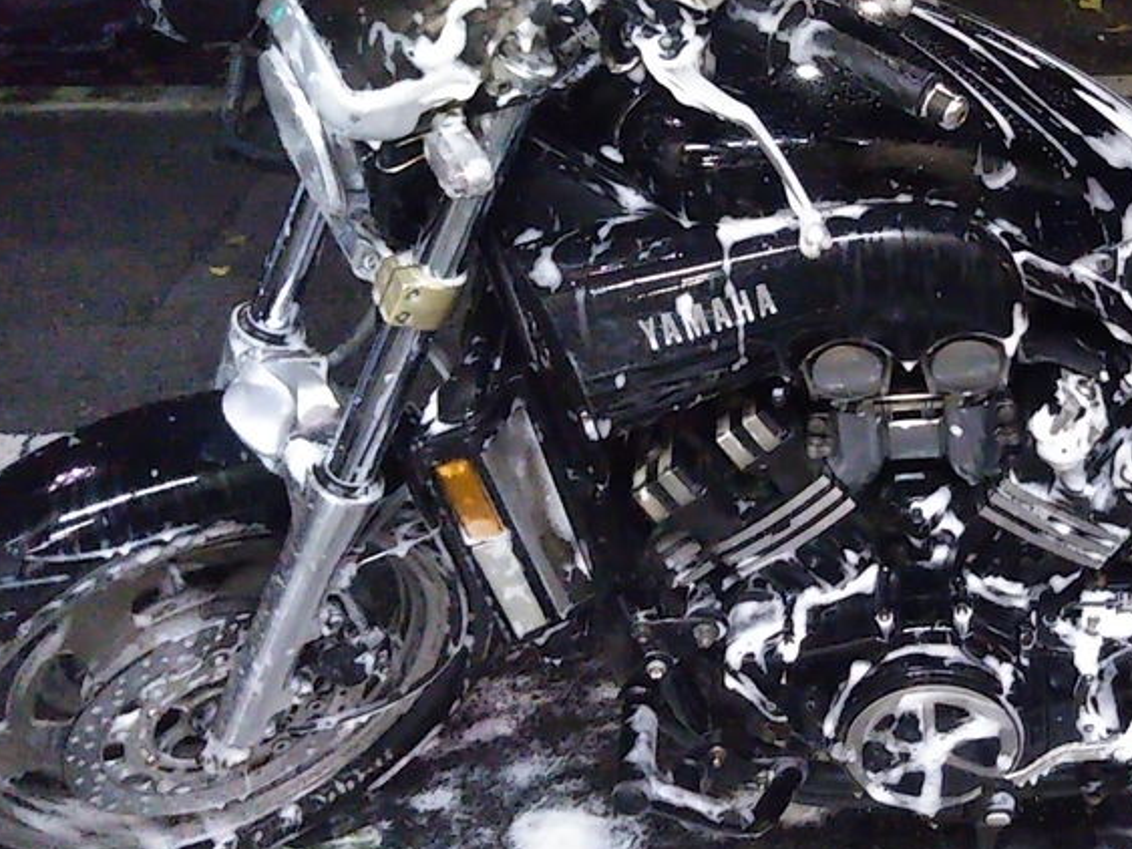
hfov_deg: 29.1
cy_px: 318
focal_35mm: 64
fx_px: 2092
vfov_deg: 22.9
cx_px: 1013
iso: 836
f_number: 2.2
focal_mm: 4
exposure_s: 1/23
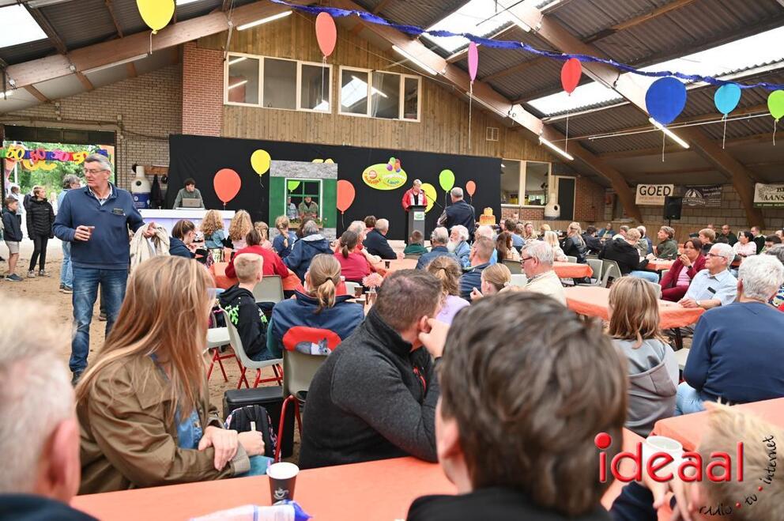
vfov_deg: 53.0
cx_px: 392
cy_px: 260
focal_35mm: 24
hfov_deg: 73.8
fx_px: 522
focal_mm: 24
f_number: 4
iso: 640
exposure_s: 1/60
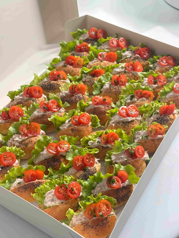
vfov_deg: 39.7
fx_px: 331
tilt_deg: -48.2
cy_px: 119
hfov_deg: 30.3
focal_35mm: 48
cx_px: 90
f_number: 1.78
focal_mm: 6.86
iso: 250
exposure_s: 1/54
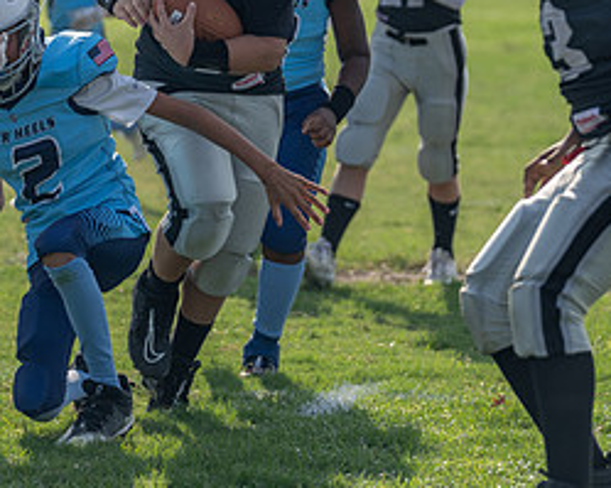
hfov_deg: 6.1
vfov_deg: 4.9
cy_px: 119
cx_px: 103
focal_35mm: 315
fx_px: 5694
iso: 100
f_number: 3.5
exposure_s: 1/1250
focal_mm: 144
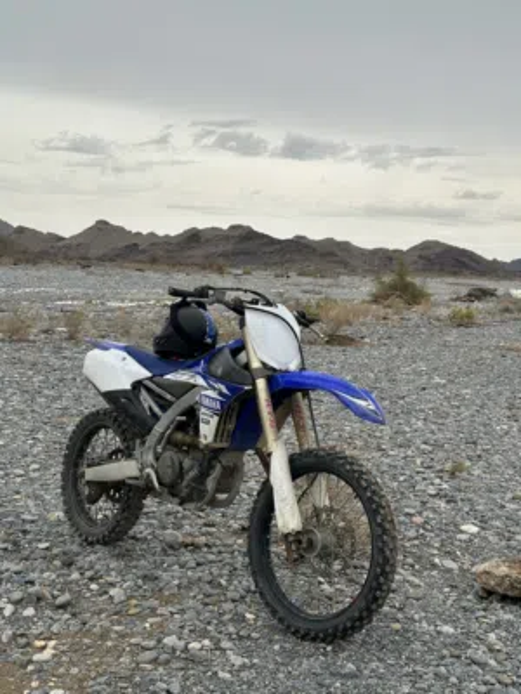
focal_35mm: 48
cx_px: 260
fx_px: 963
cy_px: 347
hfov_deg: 30.3
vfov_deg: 39.7
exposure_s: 1/2976
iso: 64
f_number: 1.78
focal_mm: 6.86
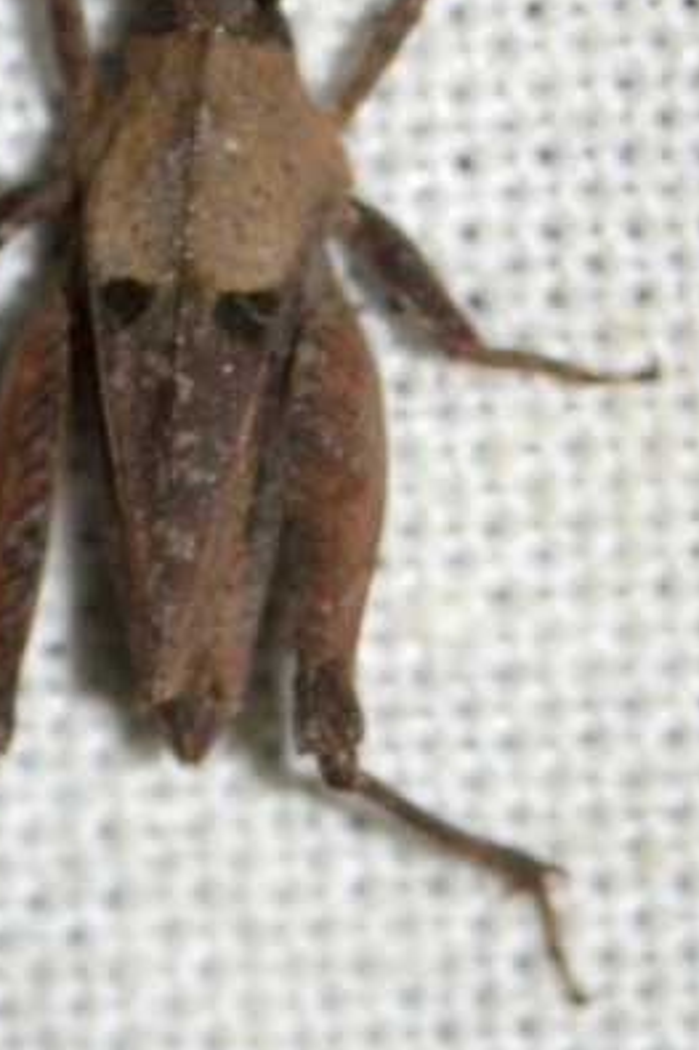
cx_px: 186
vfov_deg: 8.5
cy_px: 393
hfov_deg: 5.6
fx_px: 7083
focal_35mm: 243
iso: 100
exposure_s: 1/200
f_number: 18
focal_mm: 100
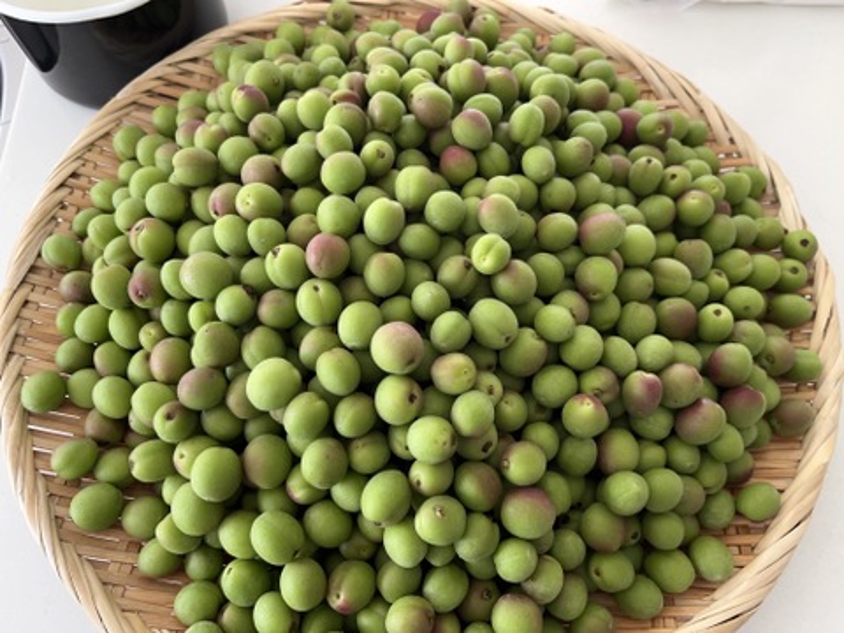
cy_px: 316
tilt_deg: -66.6
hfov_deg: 67.3
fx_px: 634
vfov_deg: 53.1
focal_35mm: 26
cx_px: 422
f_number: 1.6
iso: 160
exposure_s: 1/50
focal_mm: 5.1
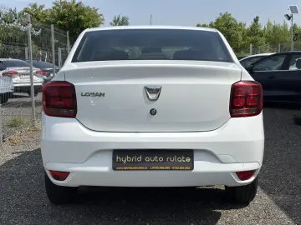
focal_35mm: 52
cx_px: 150
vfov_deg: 28.0
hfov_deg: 36.8
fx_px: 452
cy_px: 112
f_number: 1.6
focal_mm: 5.96
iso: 32
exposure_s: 1/4065
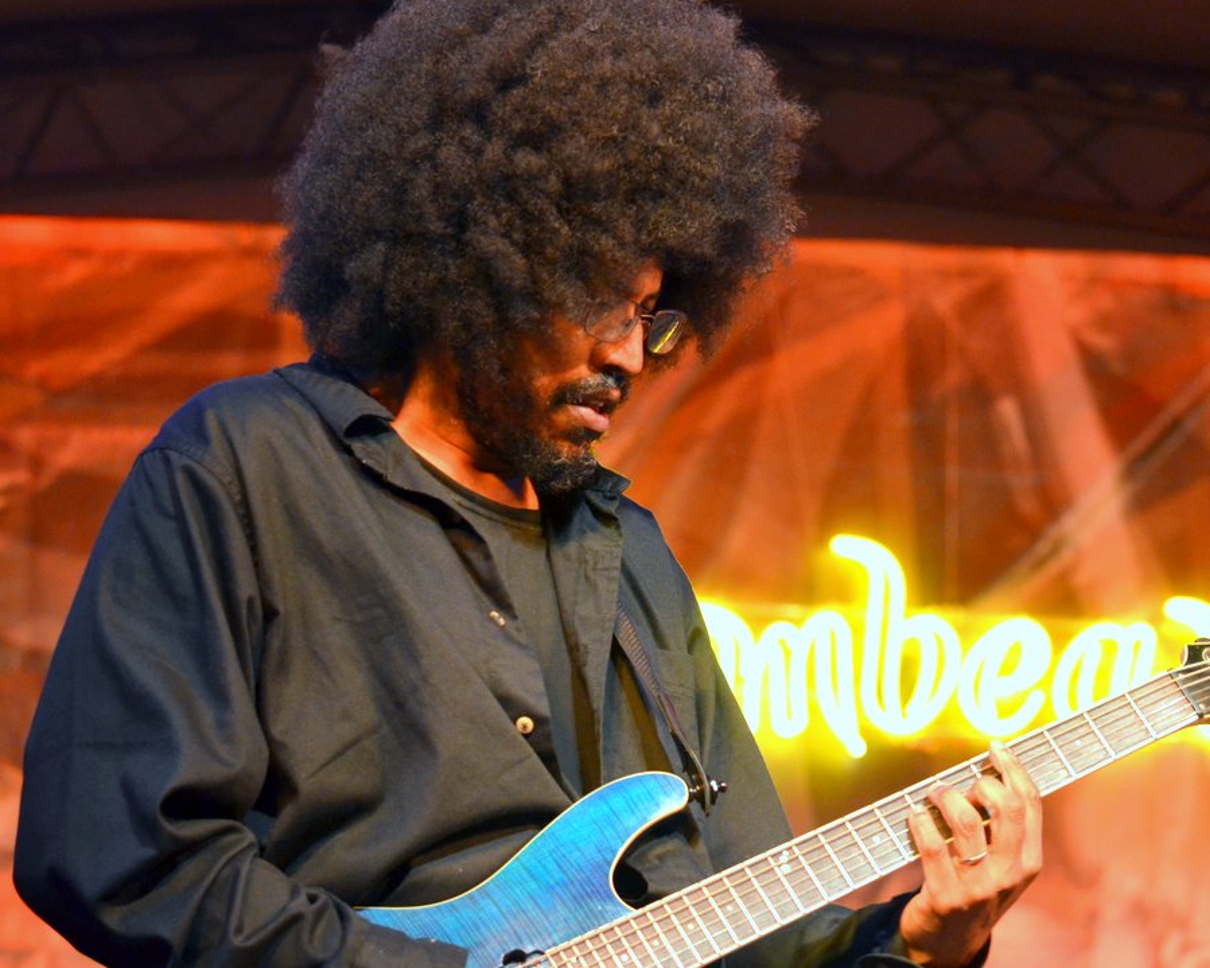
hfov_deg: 12.9
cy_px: 510
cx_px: 618
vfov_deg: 10.3
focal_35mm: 150
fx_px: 5371
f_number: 4.5
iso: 1600
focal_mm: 80
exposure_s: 1/60
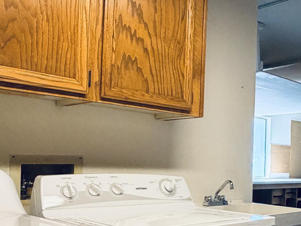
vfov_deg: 31.2
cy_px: 154
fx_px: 400
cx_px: 285
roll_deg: -1.5
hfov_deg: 37.8
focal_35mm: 46
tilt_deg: +1.6
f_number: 2.2
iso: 320
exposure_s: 1/120
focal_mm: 2.22
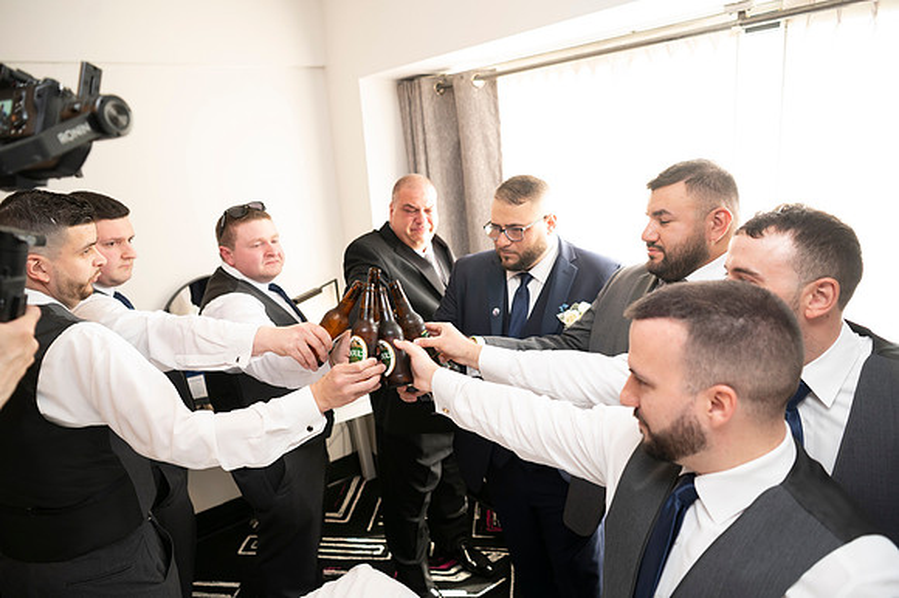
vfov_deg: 53.1
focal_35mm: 24
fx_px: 599
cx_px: 450
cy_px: 299
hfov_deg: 73.8
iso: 800
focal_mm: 24
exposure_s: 1/100
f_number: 2.8
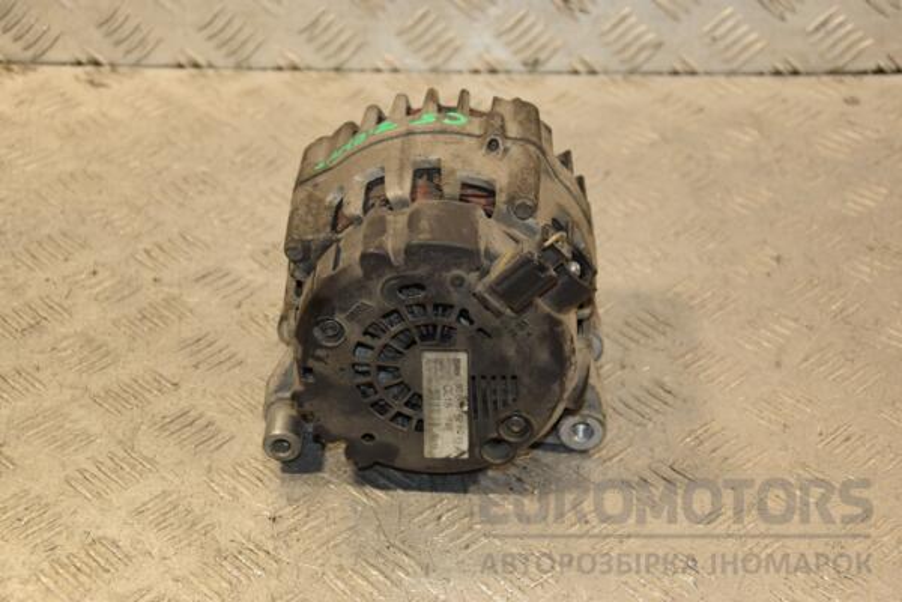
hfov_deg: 26.0
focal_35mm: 78
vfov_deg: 17.5
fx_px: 1954
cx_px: 451
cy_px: 301
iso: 800
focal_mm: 52
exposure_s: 1/125
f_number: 5
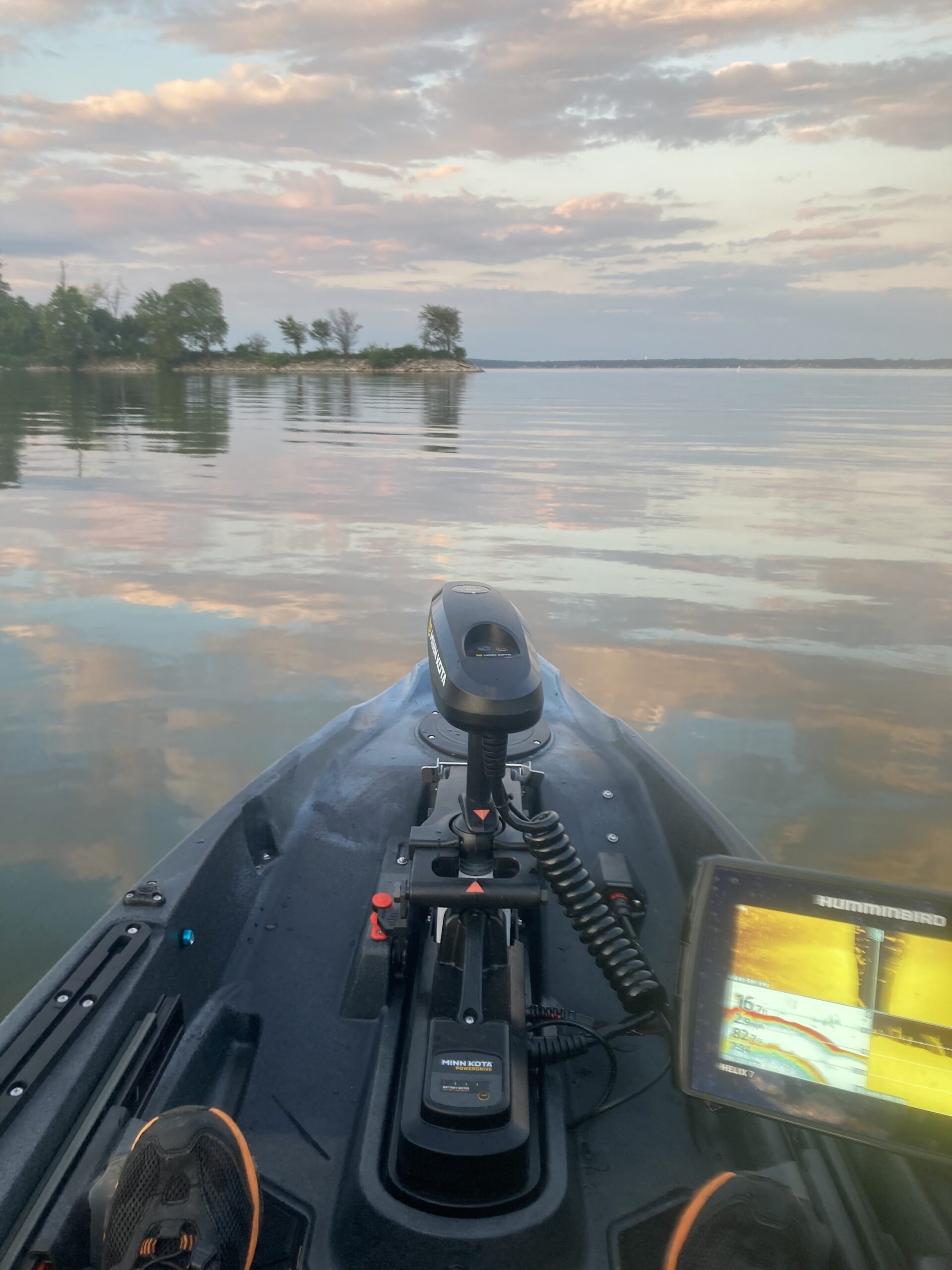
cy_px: 635
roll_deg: -1.7
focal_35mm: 28
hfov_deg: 49.7
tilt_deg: -12.7
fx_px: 1027
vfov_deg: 63.4
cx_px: 476
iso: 40
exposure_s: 1/121
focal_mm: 3.99
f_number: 1.8
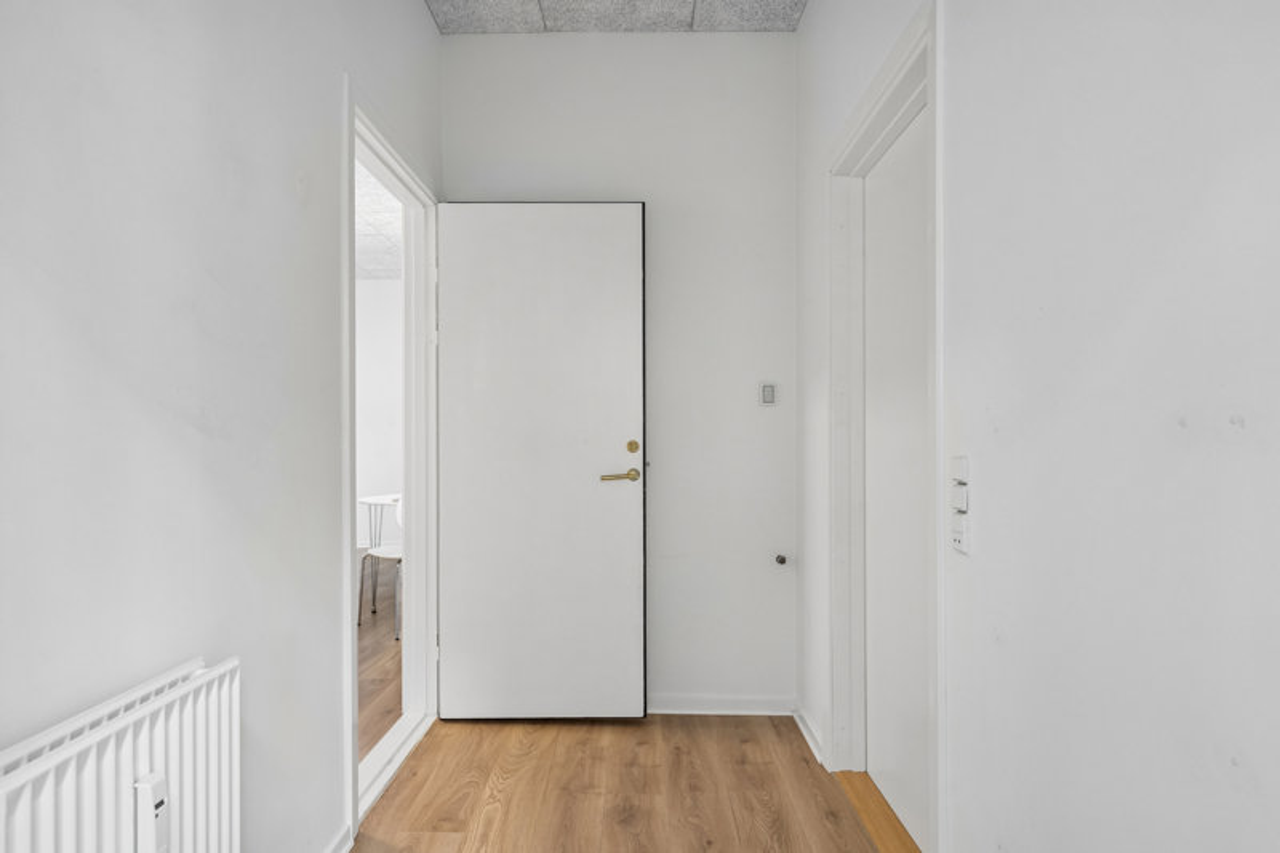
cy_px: 426
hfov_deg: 86.9
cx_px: 640
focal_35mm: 19
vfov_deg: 64.5
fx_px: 675
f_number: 5.6
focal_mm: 19
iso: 400
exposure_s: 1/30
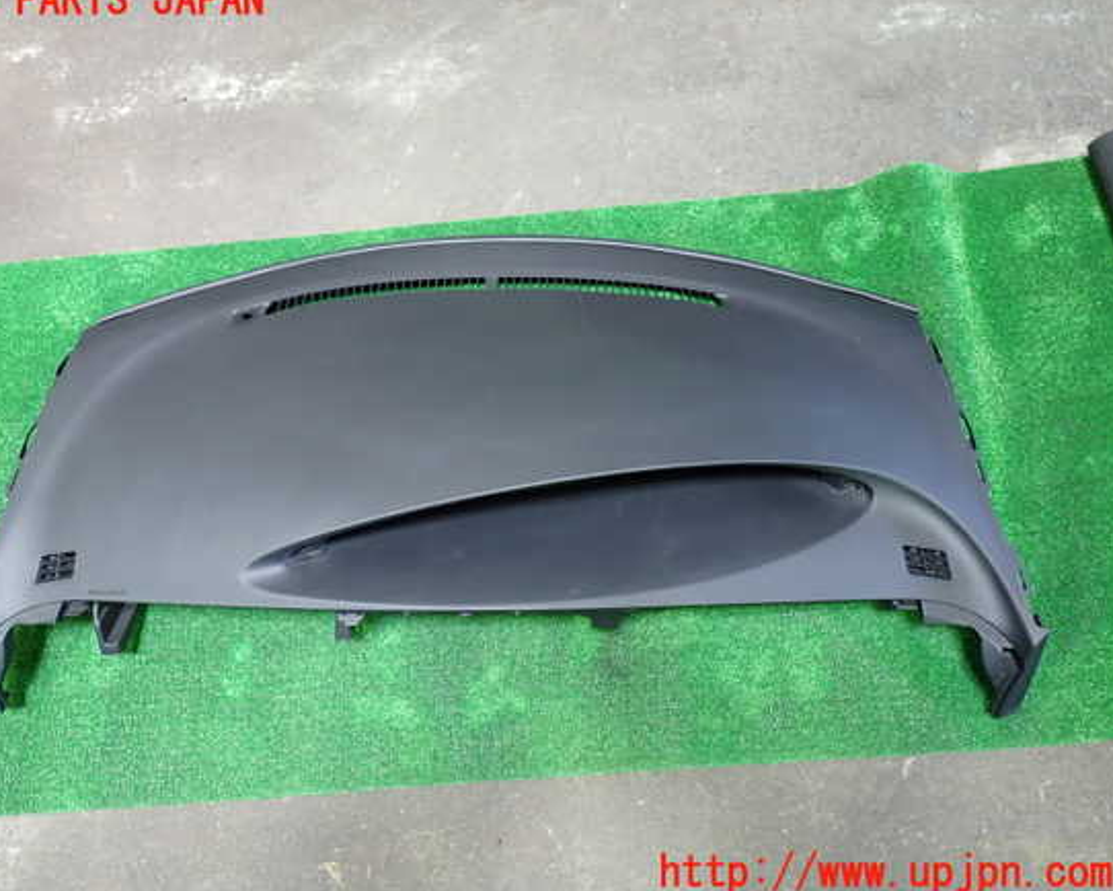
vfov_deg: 53.2
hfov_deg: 63.9
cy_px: 437
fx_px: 890
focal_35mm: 27
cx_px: 507
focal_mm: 4.5
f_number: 2
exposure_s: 1/30
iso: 320
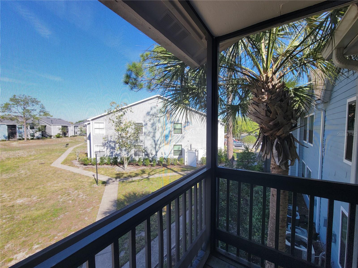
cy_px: 134
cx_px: 179
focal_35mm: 13
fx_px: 134
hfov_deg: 106.2
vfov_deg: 89.9
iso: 50
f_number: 2.2
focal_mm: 2.2
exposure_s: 1/487
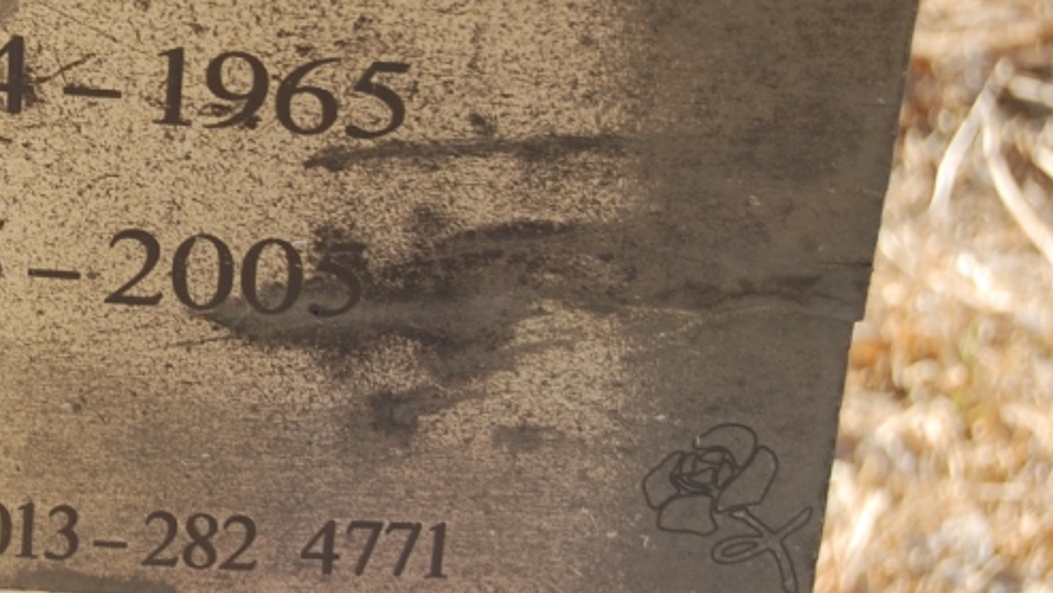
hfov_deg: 11.9
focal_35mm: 179
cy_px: 106
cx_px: -28
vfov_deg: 6.8
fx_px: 5001
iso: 200
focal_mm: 55
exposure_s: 1/160
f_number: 6.3
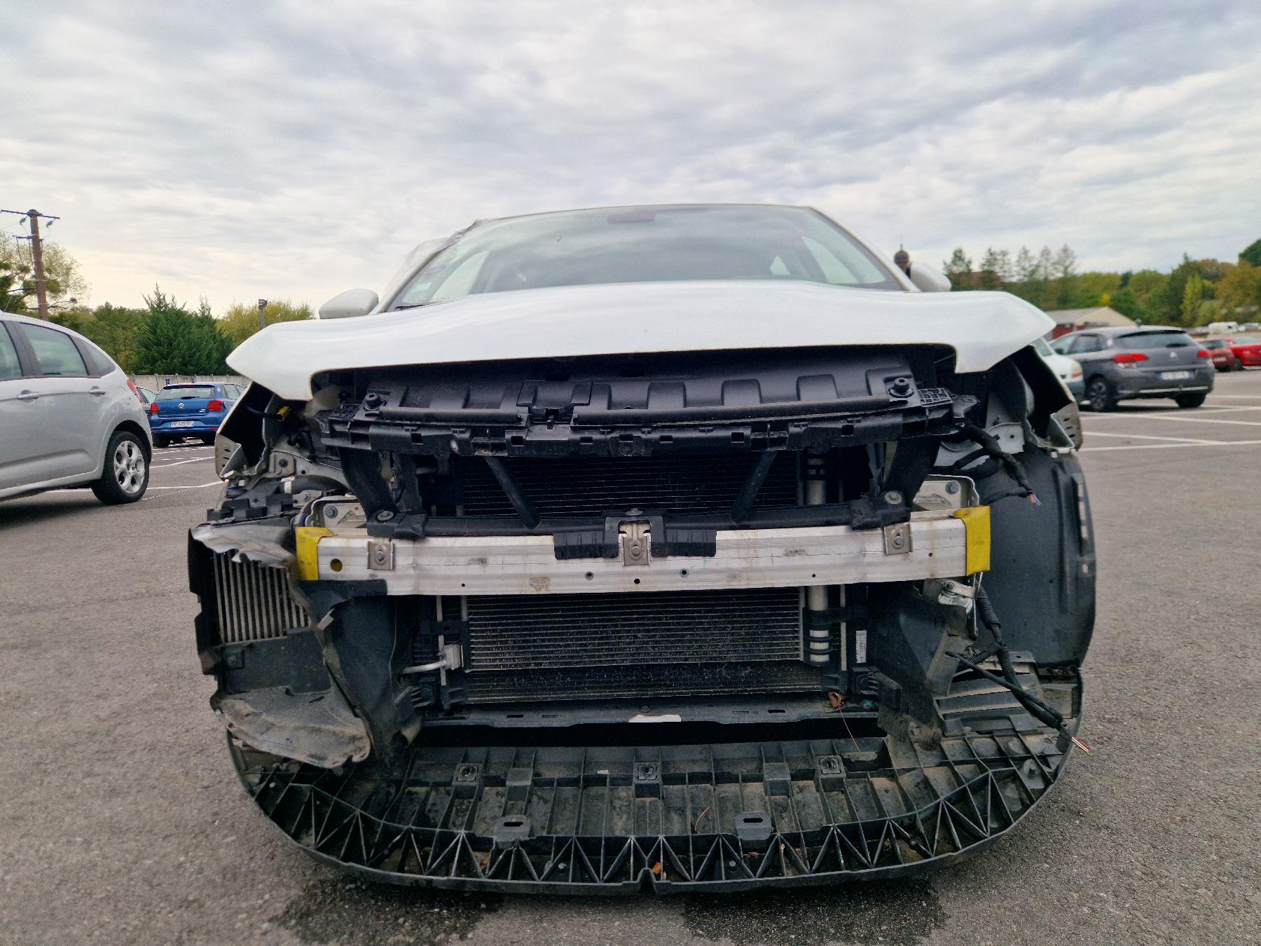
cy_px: 473
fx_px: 838
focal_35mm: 23
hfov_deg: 73.9
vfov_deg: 58.9
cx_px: 630
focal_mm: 5.4
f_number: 1.8
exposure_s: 1/323
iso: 50
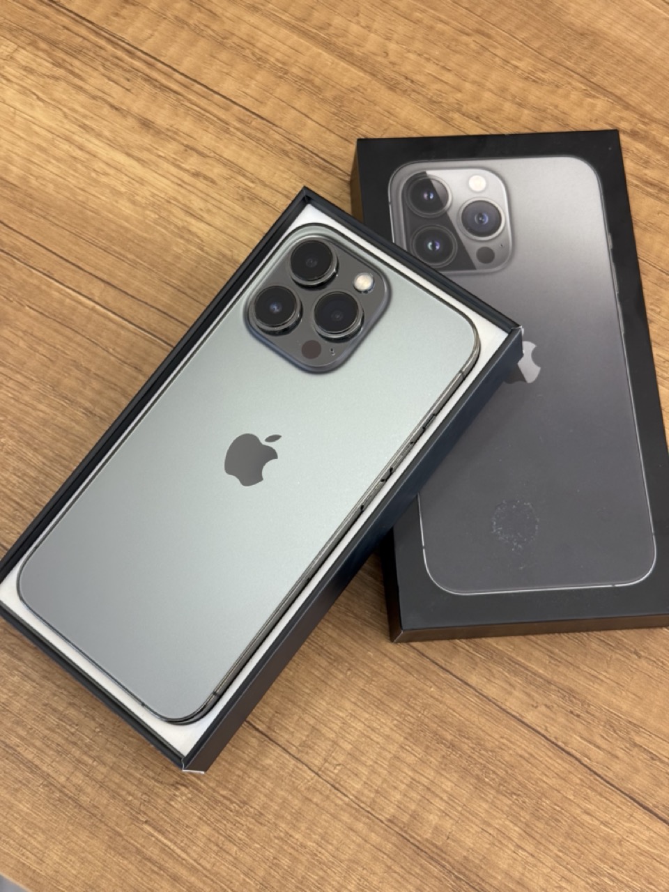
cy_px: 446
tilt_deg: -71.7
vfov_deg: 39.7
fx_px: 1237
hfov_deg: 30.3
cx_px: 334
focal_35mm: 48
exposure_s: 1/174
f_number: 1.78
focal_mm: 6.76
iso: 50
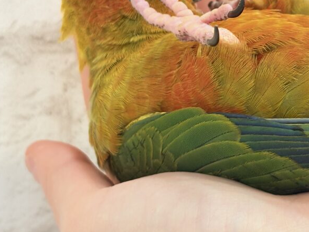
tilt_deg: -9.2
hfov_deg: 18.3
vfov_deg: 13.9
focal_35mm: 106
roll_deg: -0.5
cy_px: 28
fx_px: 946
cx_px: 259
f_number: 1.6
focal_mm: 5.96
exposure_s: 1/50
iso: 50
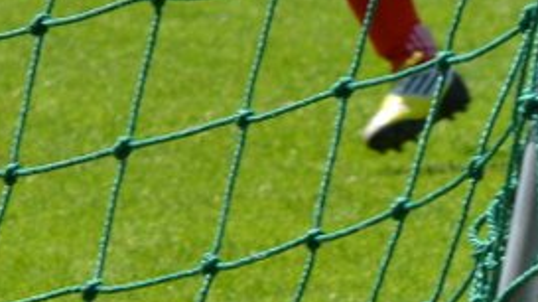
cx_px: 540
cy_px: 139
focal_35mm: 690
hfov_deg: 3.1
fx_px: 9835
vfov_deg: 1.8
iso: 200
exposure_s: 1/320
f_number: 9
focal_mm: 100
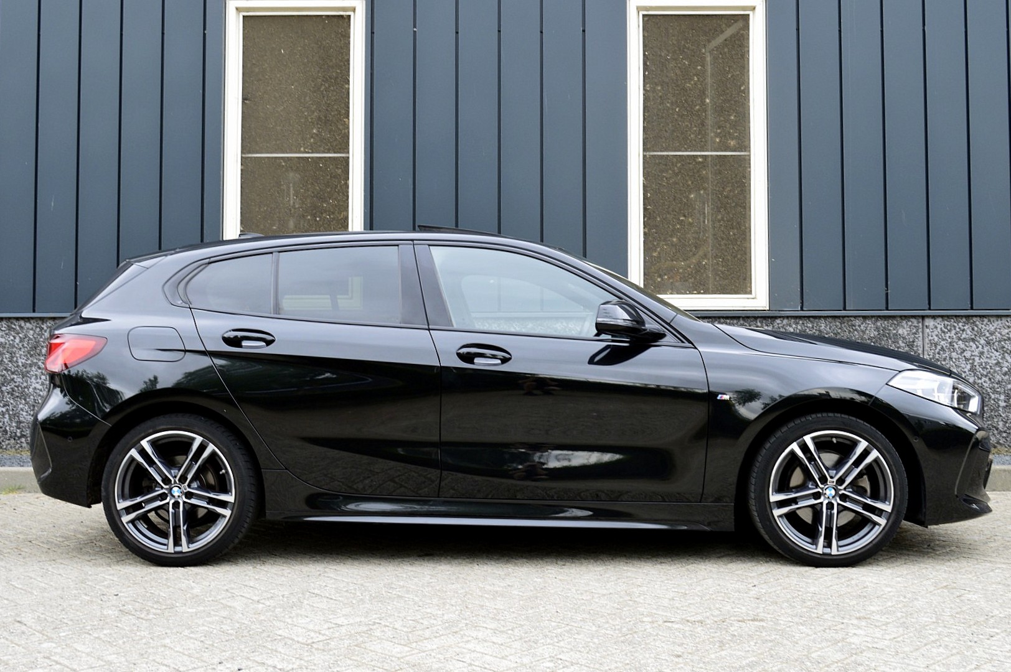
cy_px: 336
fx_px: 1094
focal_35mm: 39
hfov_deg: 49.6
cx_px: 506
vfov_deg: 34.2
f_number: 8
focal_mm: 26
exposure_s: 1/60
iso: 400
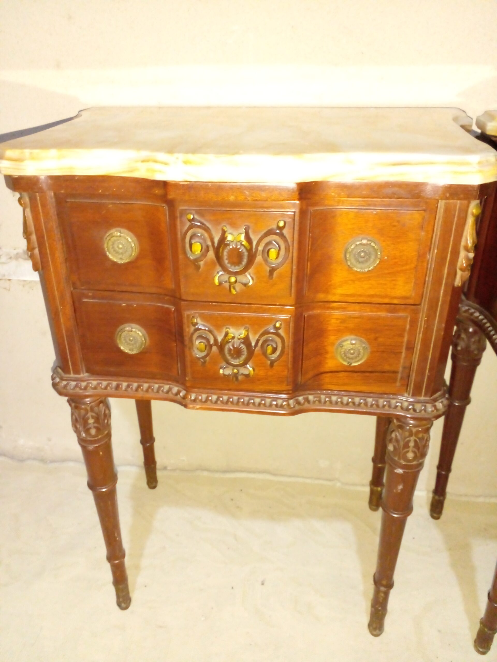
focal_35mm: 27
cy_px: 331
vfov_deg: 65.3
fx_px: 517
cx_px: 248
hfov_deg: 51.4
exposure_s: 1/25
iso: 500
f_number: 1.9
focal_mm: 3.6
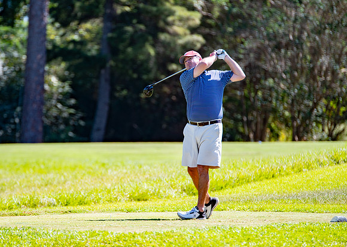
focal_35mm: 302
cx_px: 130
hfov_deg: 6.7
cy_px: 125
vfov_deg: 4.8
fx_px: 2975
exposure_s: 1/1000
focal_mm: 200
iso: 100
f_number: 2.8
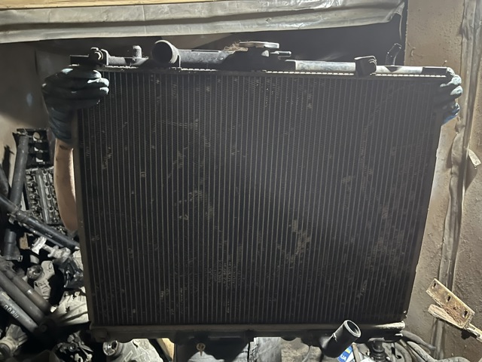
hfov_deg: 67.3
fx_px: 362
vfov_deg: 53.1
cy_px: 181
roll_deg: +1.7
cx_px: 241
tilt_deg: -12.9
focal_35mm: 26
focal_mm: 5.1
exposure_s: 1/20
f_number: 1.6
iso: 1250
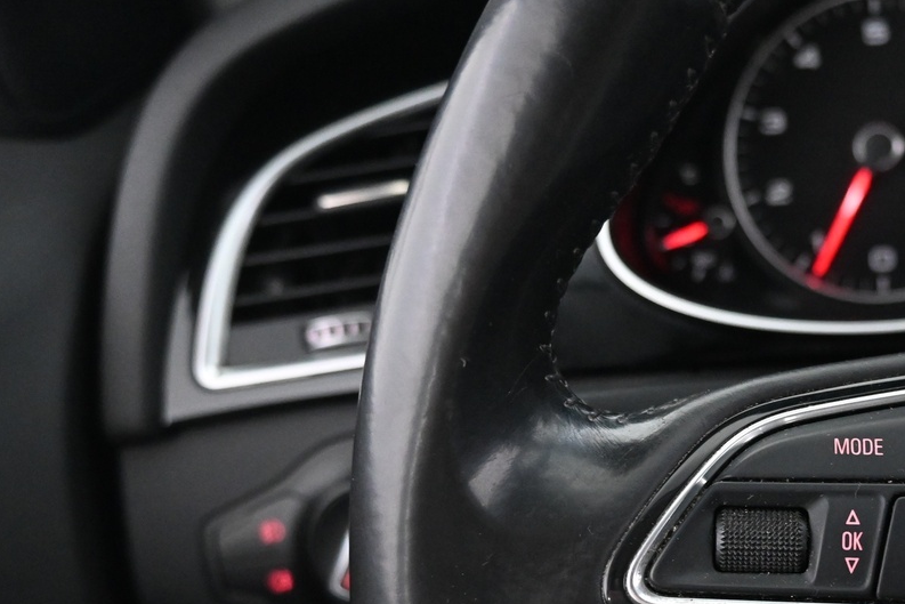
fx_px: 1232
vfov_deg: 27.2
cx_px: 662
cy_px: 448
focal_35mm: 49
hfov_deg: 39.4
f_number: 3.5
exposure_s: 1/25
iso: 3600
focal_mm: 16
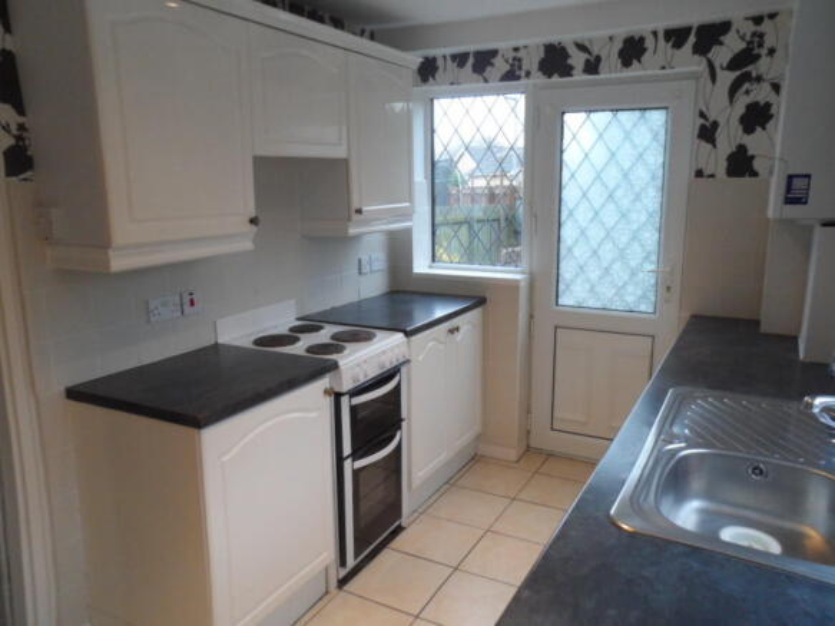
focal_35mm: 26
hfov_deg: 67.3
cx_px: 418
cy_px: 313
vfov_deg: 53.0
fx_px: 627
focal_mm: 4.9
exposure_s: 1/30
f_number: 3.3
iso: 200
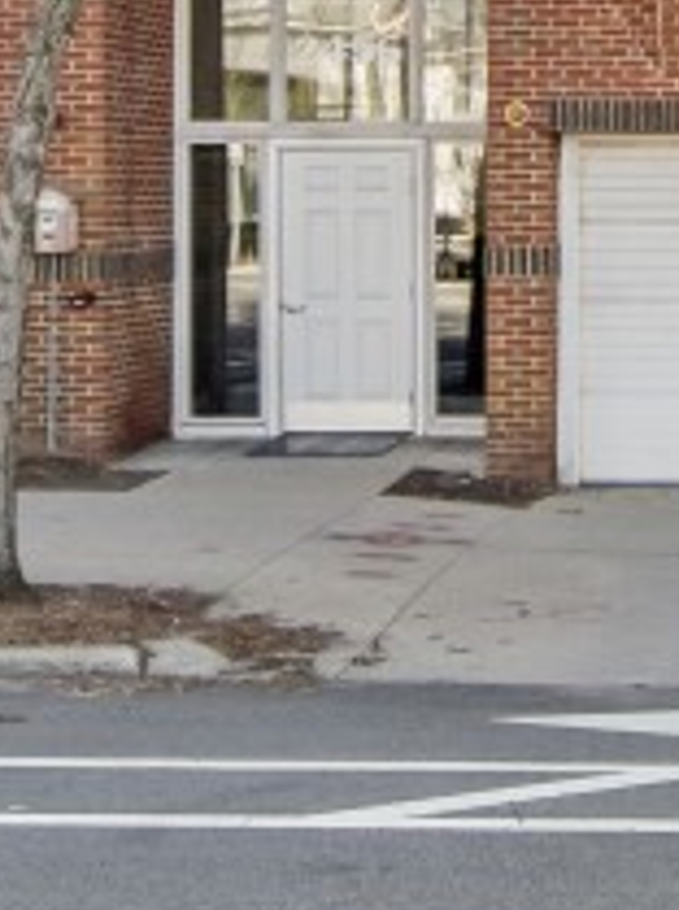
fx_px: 2230
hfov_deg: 16.4
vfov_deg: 19.8
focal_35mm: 85
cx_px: 879
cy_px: -472
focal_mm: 12
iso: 250
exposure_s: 1/1600
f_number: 4.5
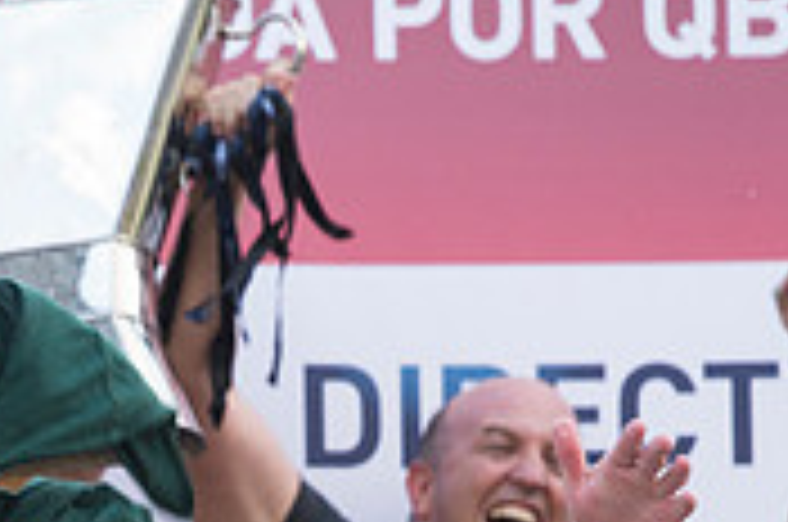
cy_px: 781
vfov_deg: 2.3
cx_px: 50
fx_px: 13066
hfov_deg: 3.5
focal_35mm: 598
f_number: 4
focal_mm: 180
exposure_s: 1/640
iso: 1100
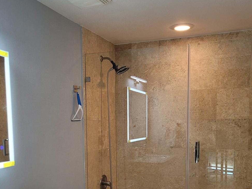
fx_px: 313
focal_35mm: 43
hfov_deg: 43.8
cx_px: 120
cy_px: 154
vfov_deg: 32.6
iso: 200
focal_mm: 5.4
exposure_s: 1/119
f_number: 1.8
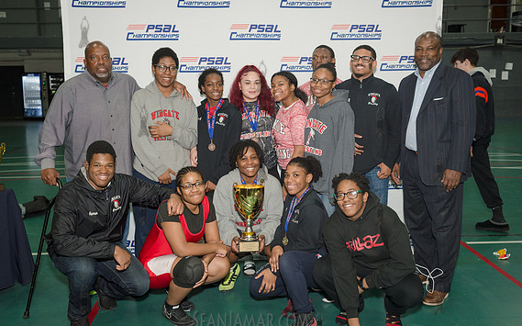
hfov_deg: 51.6
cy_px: 165
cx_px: 261
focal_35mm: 38
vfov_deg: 33.5
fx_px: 540
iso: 1600
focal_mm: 35
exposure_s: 1/250
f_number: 5
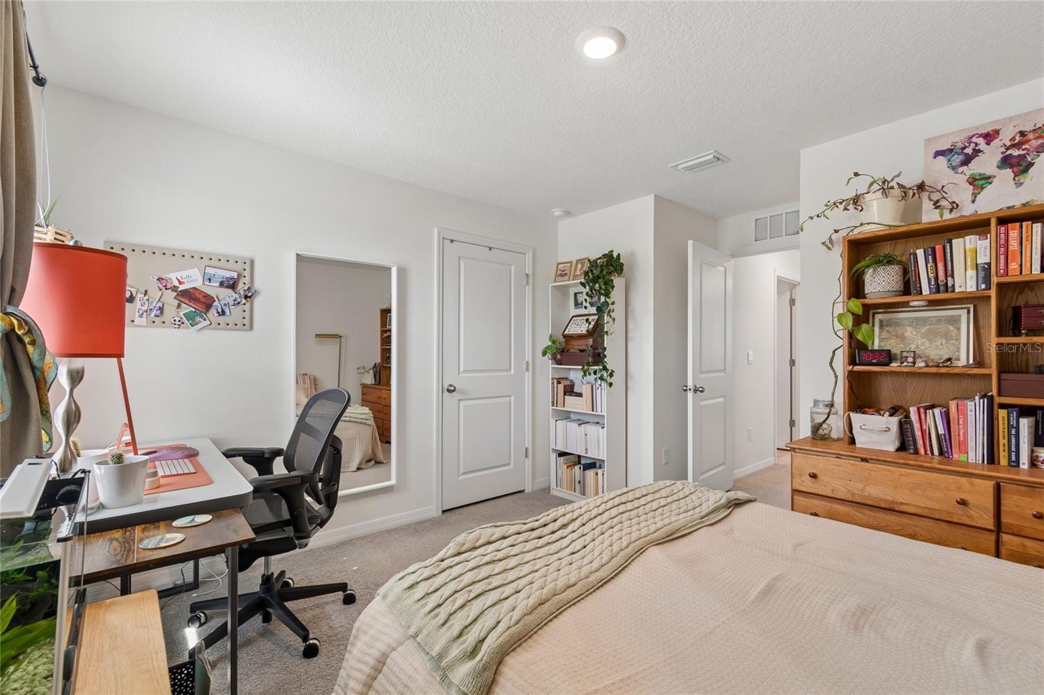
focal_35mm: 15
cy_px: 348
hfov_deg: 100.4
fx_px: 435
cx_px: 522
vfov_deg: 77.3
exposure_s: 1/3.33
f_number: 7.1
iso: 100
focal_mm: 10
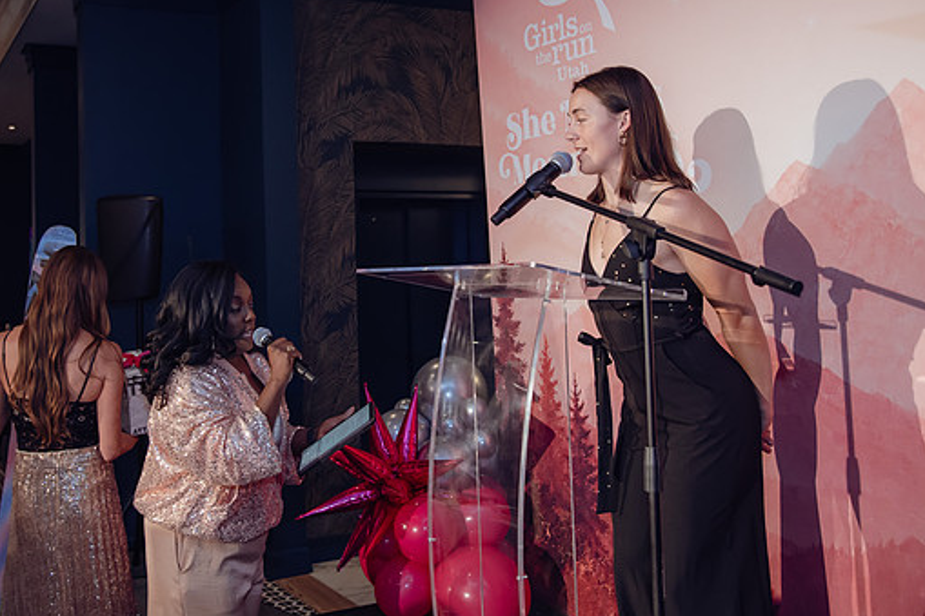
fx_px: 1027
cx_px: 370
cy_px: 228
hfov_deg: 48.2
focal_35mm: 40
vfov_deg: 33.2
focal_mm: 31
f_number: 4
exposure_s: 1/200
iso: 3200
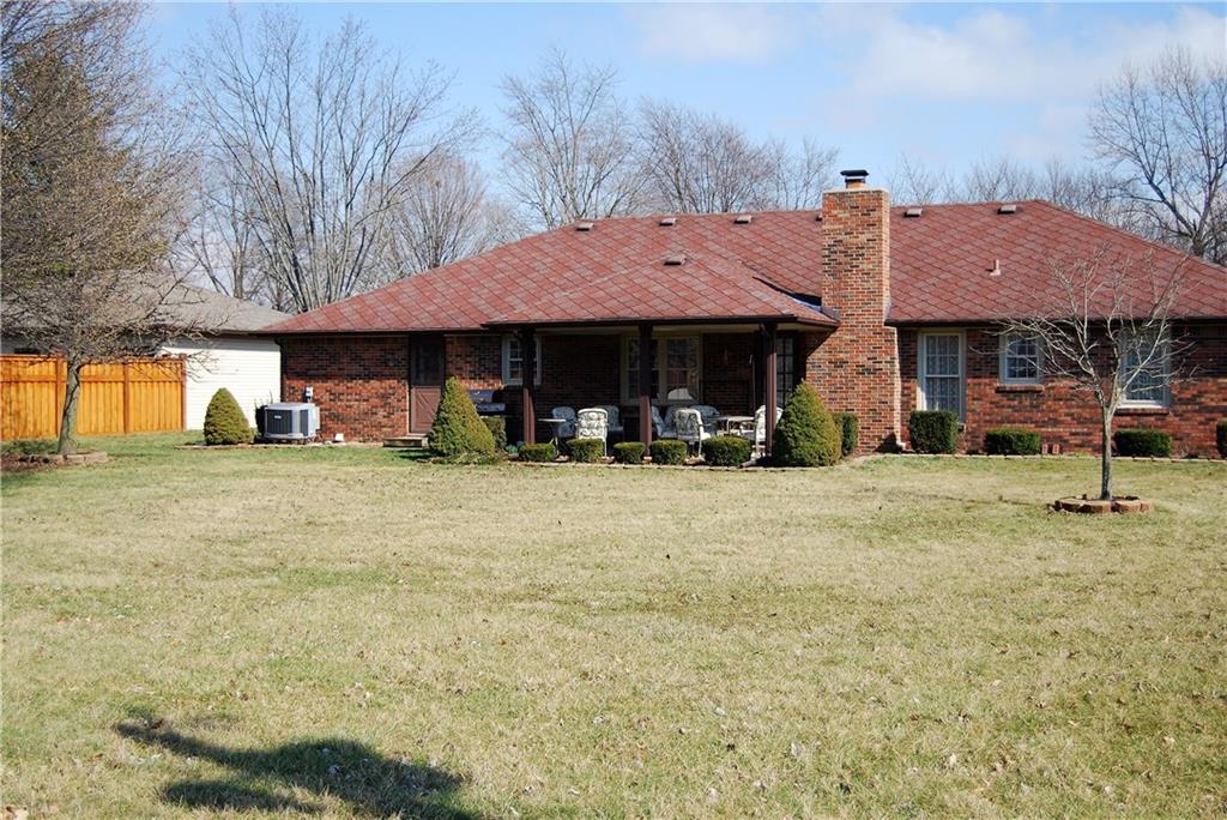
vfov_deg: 31.9
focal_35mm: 42
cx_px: 614
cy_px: 410
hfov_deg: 46.4
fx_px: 1432
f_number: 4.2
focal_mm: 28
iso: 180
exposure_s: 1/1000
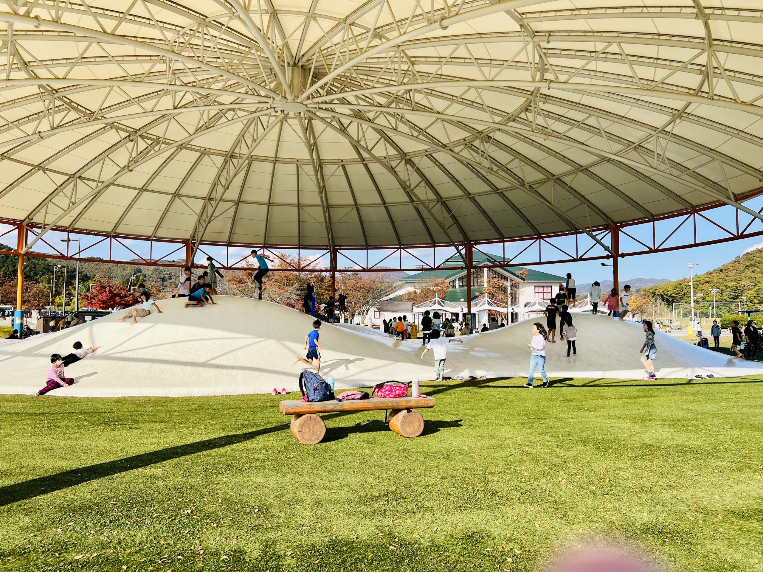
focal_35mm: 26
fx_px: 573
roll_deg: -1.2
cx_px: 382
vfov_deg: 53.1
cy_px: 286
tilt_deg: +1.1
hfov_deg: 67.3
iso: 50
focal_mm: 5.7
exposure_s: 1/3257
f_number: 1.5
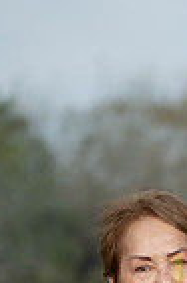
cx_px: 259
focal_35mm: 270
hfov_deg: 5.0
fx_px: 2114
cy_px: 367
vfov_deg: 7.6
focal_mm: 85
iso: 200
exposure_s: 1/1600
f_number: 2.2
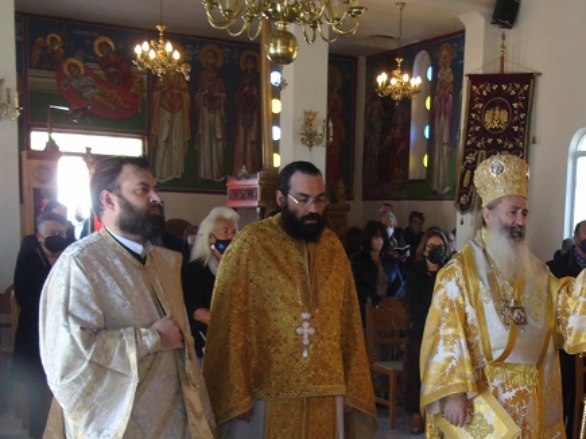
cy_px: 365
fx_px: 846
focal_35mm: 50
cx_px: 391
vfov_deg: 28.3
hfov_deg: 37.8
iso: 200
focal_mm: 5.2
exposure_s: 1/40
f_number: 3.6
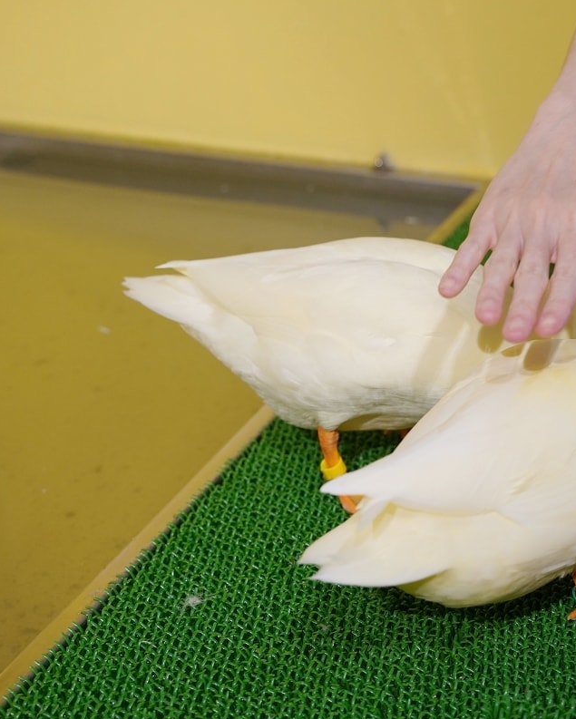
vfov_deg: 30.9
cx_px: 440
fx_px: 1299
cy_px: 361
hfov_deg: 24.7
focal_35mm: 61
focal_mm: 43
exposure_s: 1/160
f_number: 4
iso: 1000
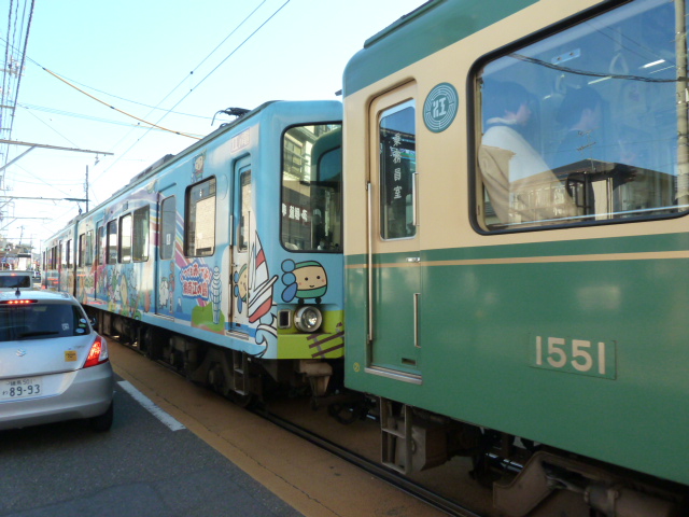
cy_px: 258
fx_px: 498
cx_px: 344
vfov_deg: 54.9
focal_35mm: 25
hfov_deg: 69.4
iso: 250
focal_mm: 4.1
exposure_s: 1/250
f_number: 4
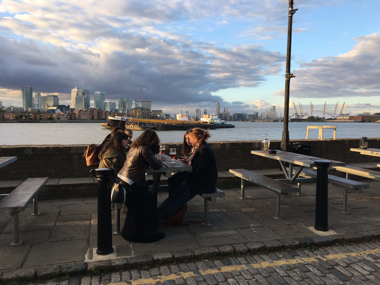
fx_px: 318
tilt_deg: -3.3
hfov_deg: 61.7
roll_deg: +1.6
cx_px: 190
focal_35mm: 29
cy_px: 142
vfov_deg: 48.2
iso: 25
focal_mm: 4.15
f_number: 2.2
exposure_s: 1/271
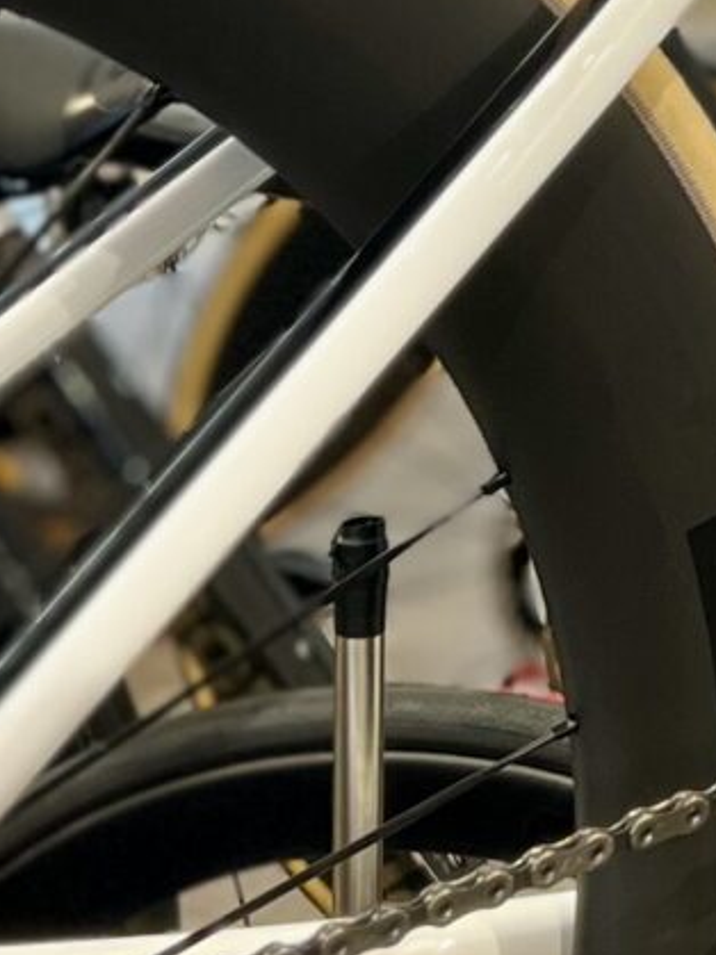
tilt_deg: -9.4
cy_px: -237
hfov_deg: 8.6
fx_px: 4387
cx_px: 1605
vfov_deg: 12.1
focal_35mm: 159
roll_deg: -4.6
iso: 80
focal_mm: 5.7
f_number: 1.5
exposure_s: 1/100
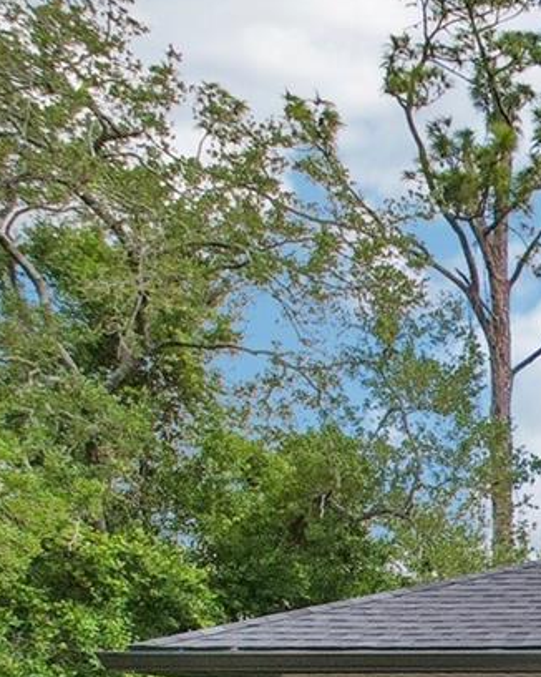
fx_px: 1622
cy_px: 820
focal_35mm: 81
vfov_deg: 21.8
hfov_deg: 14.3
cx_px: 1213
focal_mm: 8.4
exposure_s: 1/250
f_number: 2.8
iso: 100
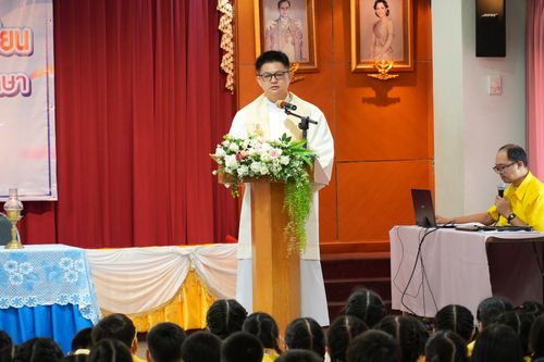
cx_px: 272
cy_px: 181
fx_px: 3059
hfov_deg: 10.2
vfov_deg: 6.8
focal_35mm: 202
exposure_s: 1/30
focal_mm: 135
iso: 2500
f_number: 6.3
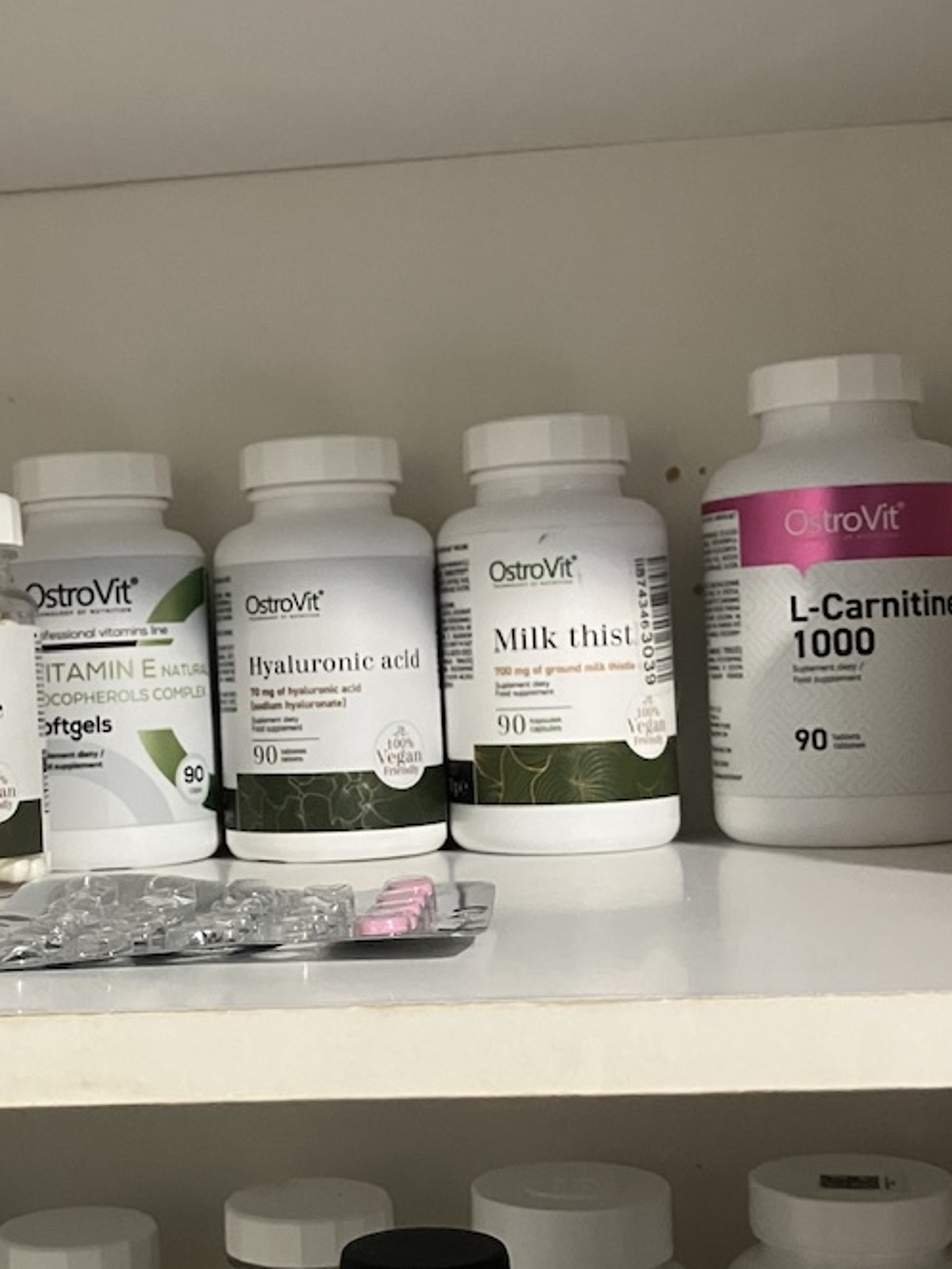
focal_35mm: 54
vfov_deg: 35.5
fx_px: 1980
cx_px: 243
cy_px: 717
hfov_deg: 26.7
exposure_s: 1/50
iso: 320
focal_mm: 3.99
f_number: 1.8
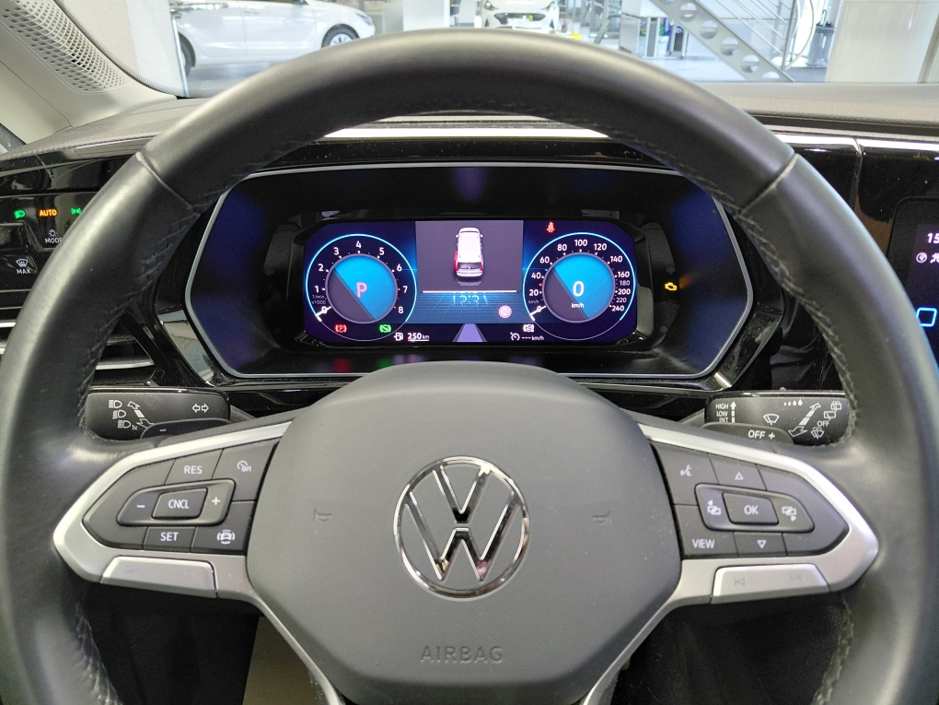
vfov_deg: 54.9
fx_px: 678
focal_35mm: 25
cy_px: 352
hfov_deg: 69.4
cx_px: 470
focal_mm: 4.69
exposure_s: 1/50.1
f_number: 1.8
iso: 400
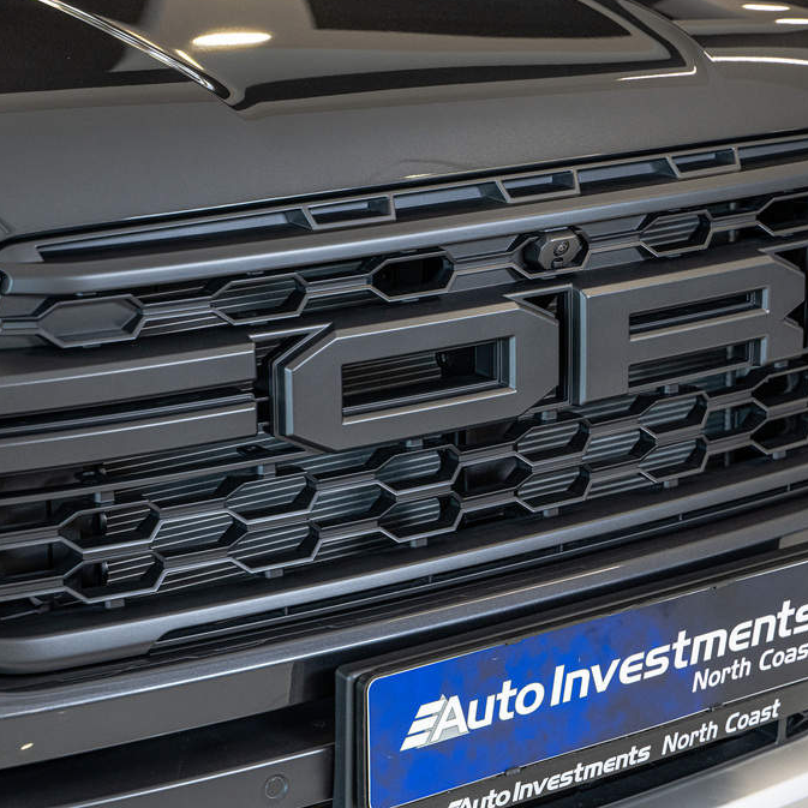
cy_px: 401
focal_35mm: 93
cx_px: 457
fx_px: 2456
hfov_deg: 18.7
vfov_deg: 18.7
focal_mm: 72
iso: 640
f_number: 4.5
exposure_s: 1/125
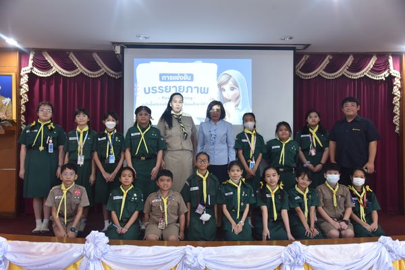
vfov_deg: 41.1
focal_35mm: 32
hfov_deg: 58.7
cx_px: 202
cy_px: 135
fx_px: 360
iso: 1000
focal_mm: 32
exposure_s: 1/25
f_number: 4
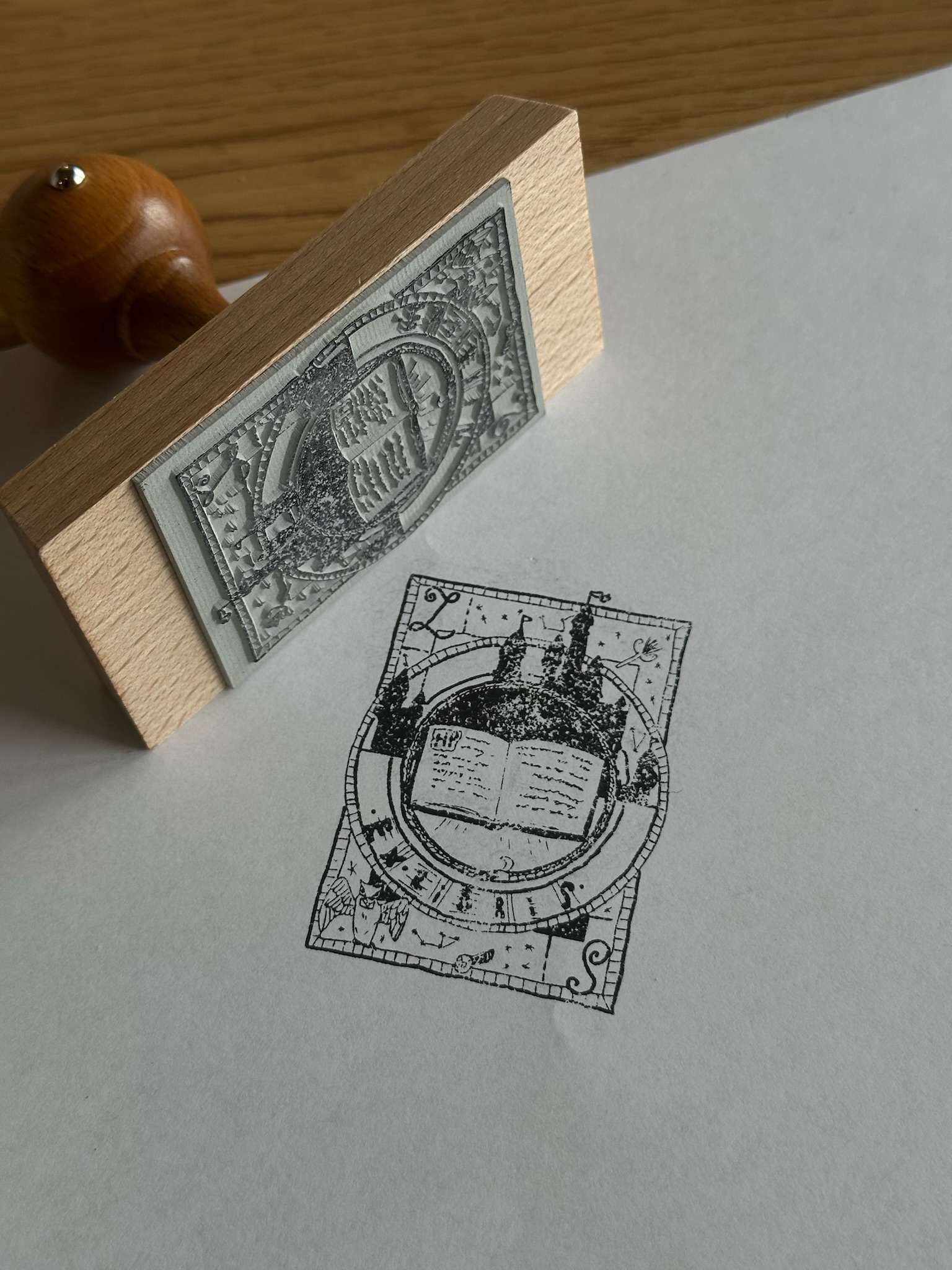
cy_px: 635
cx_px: 476
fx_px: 1760
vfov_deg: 39.7
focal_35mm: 48
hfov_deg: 30.3
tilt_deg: -60.2
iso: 50
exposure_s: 1/141
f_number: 1.78
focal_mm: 6.86
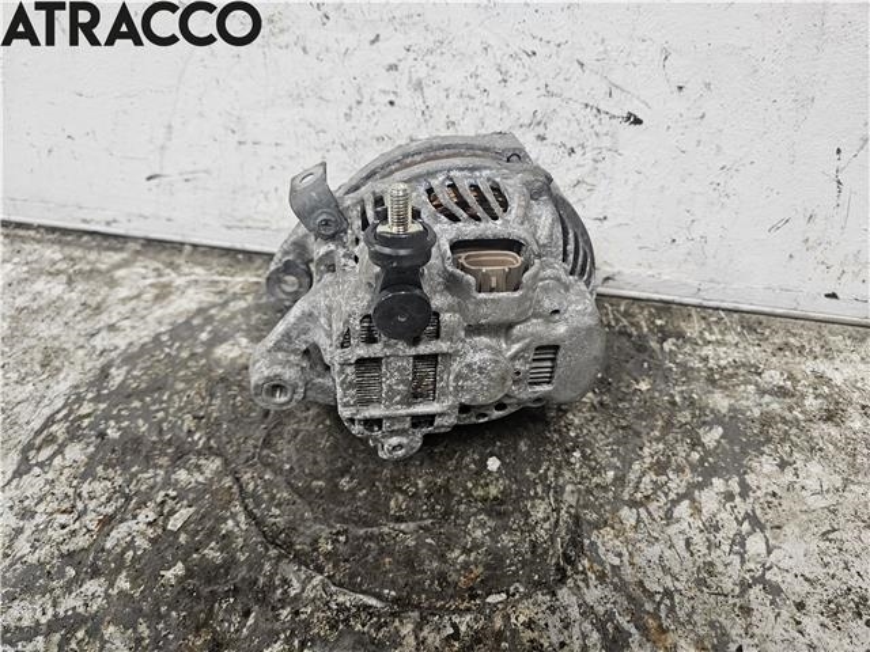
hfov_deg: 73.9
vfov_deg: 58.9
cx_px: 435
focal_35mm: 23
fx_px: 578
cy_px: 326
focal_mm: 5.4
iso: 400
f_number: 1.8
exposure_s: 1/100
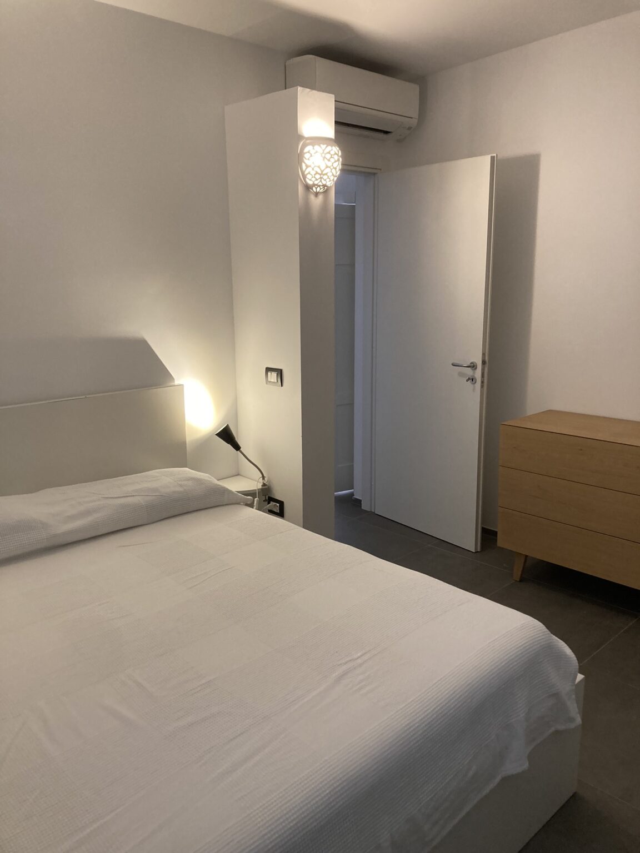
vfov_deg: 63.4
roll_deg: -0.1
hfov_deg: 49.7
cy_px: 426
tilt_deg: -9.8
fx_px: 690
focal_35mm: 28
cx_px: 320
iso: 160
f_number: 1.8
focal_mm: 3.99
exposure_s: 1/60
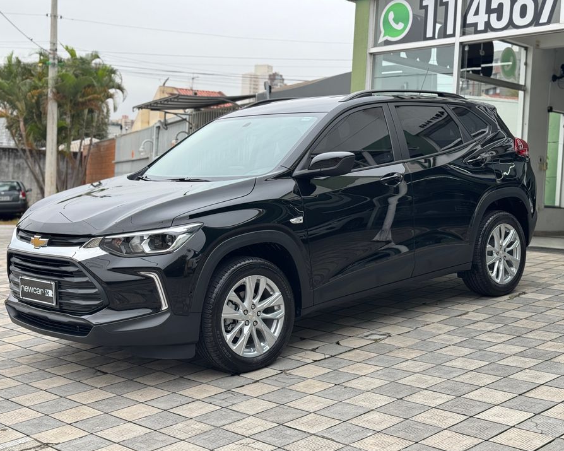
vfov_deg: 30.2
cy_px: 226
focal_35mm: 50
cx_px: 280
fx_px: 835
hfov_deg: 37.3
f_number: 1.78
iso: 64
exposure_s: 1/173
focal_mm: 6.76
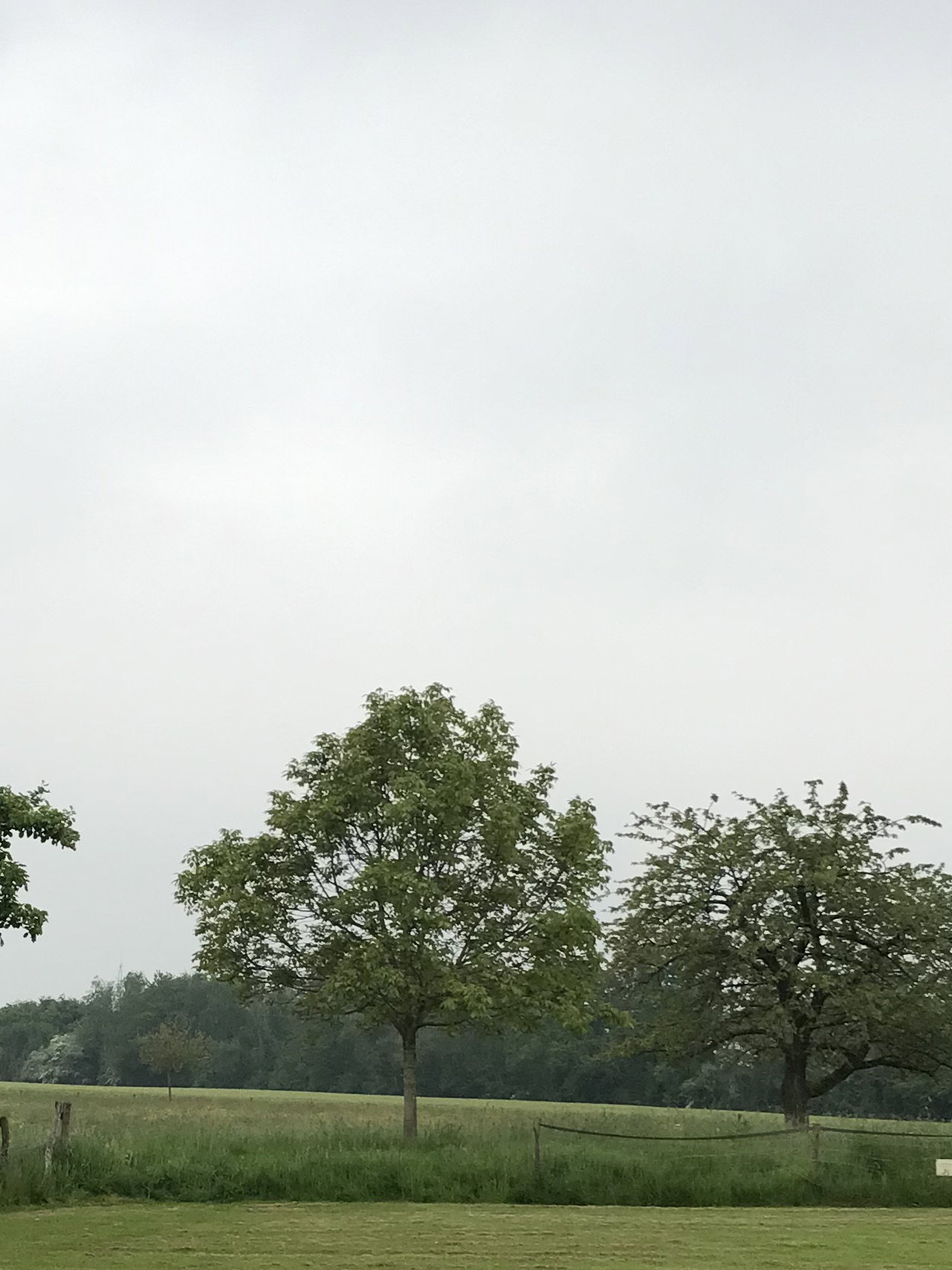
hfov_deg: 21.5
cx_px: 311
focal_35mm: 68
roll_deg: -2.7
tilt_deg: +8.8
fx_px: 2493
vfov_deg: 28.5
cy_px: 791
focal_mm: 3.99
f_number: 1.8
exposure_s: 1/100
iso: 32
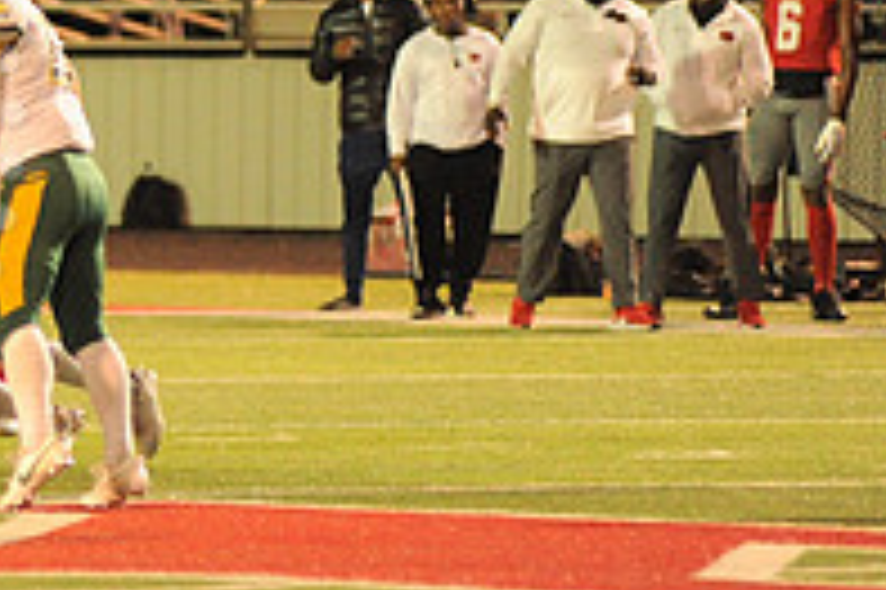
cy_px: 122
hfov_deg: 3.5
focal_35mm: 590
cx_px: -405
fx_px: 14508
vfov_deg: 2.3
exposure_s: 1/320
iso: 5000
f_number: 3.2
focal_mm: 200
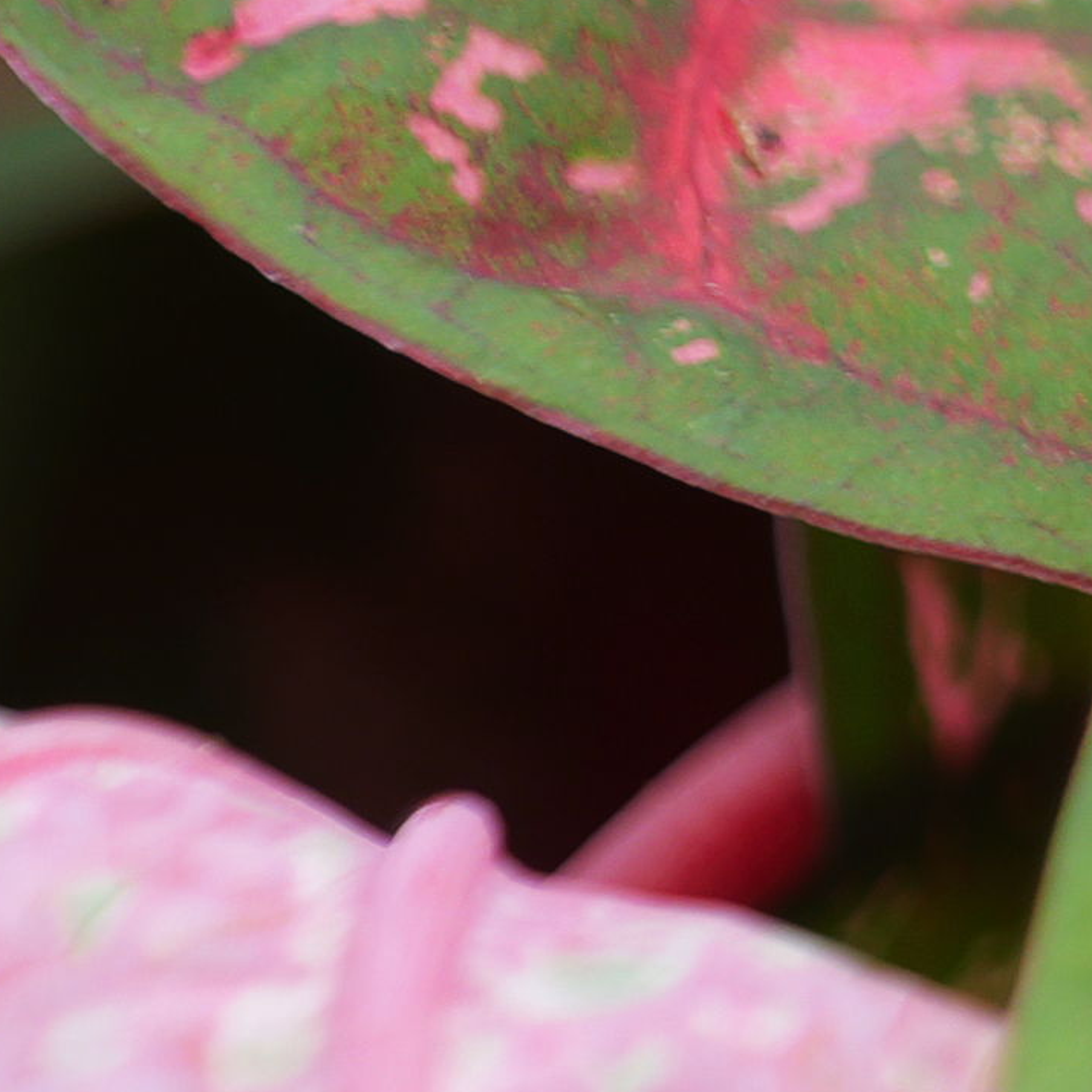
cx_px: 4275
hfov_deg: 3.3
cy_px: -549
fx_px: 18095
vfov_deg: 3.4
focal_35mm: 507
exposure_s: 1/200
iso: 100
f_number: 4.5
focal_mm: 71
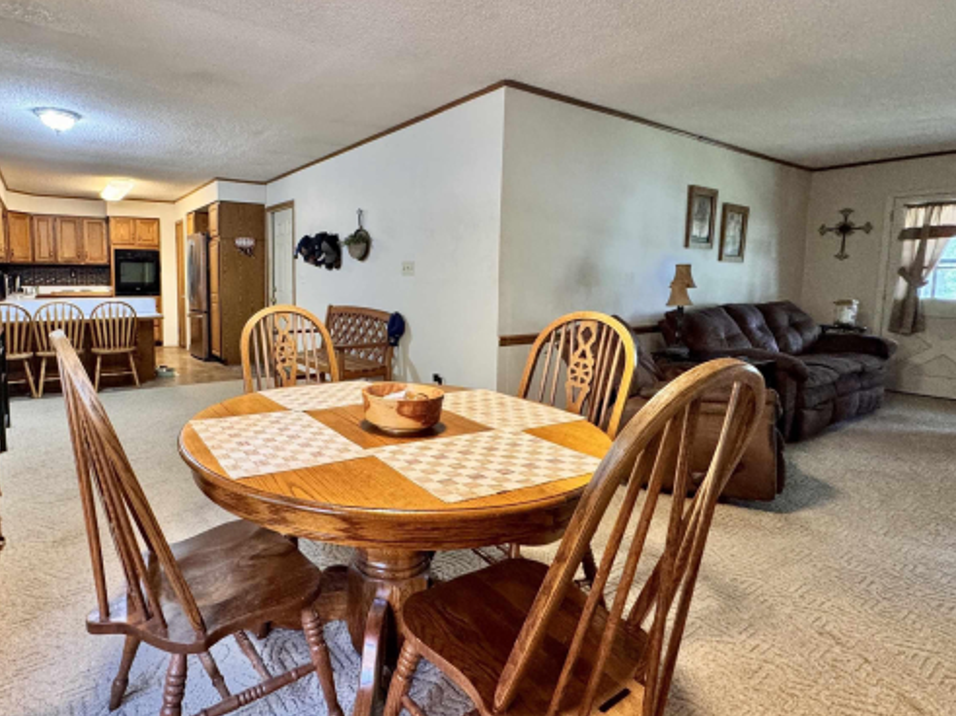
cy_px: 327
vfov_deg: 68.5
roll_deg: -0.8
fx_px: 525
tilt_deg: -5.5
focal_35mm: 19
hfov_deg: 83.0
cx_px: 355
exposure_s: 1/60
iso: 400
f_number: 2.2
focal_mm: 2.22
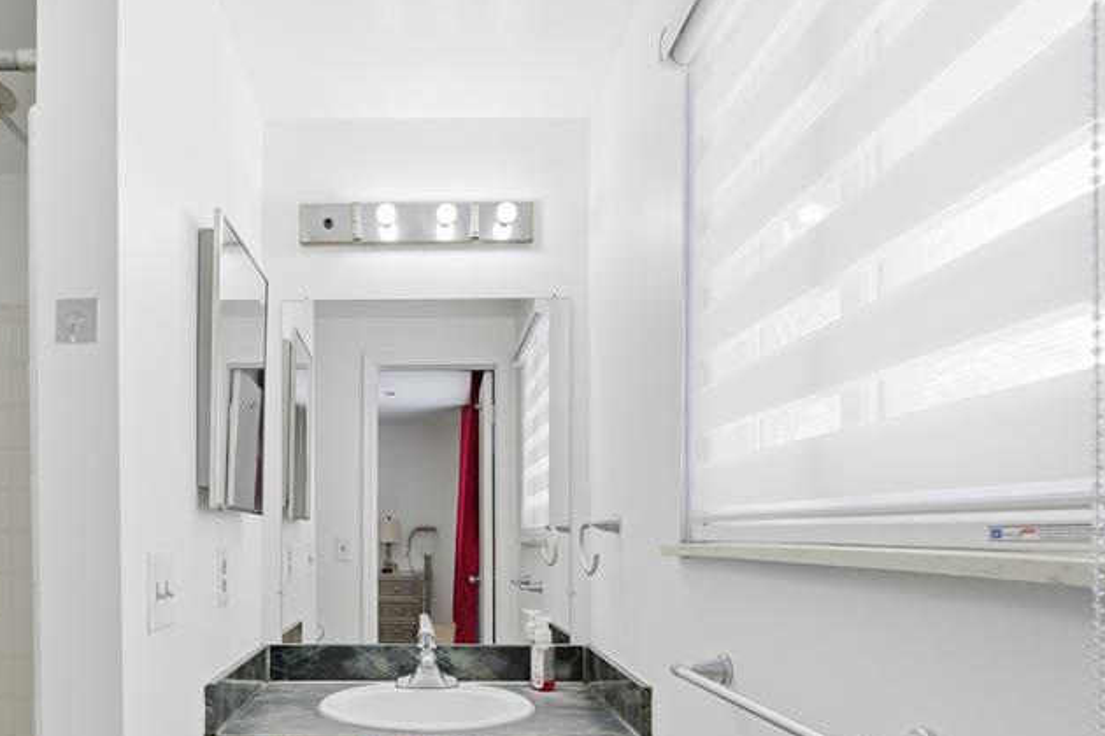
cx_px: 395
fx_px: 798
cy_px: 547
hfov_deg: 68.0
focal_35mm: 26
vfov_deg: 47.8
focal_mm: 16
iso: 400
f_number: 8
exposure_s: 1/800
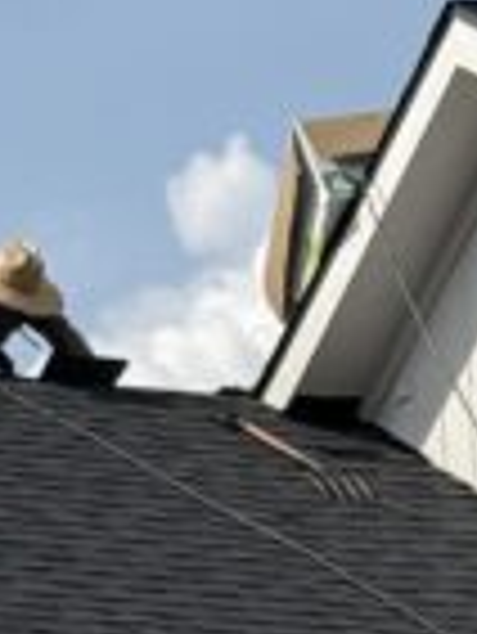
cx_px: 382
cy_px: 427
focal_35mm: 348
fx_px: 6384
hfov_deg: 4.3
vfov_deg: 5.7
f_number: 1.78
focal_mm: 6.76
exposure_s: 1/7143
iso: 64
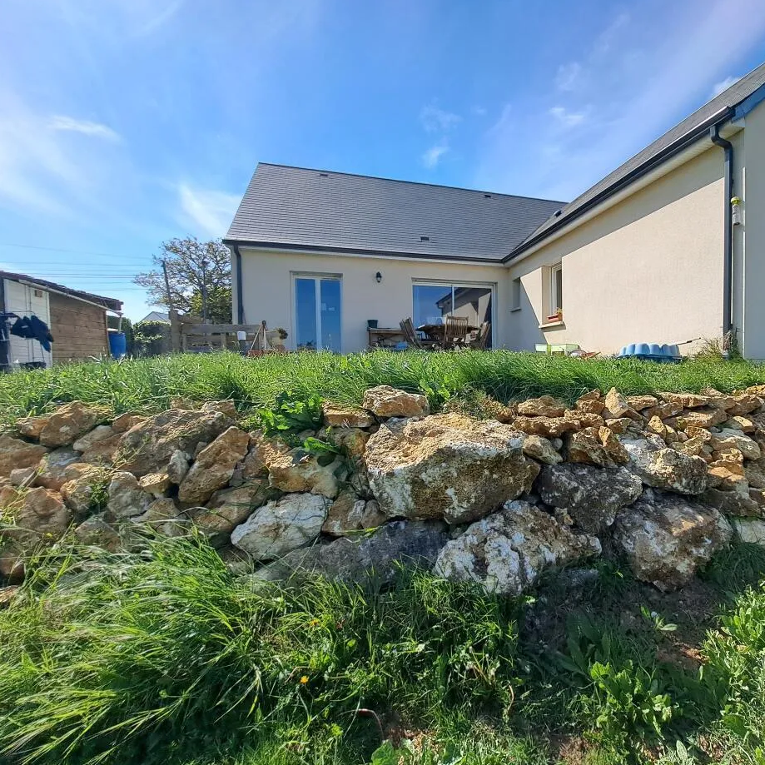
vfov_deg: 87.4
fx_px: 400
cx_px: 505
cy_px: 366
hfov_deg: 84.6
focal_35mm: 16
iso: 50
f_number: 2.2
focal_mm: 1.74
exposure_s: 1/1733
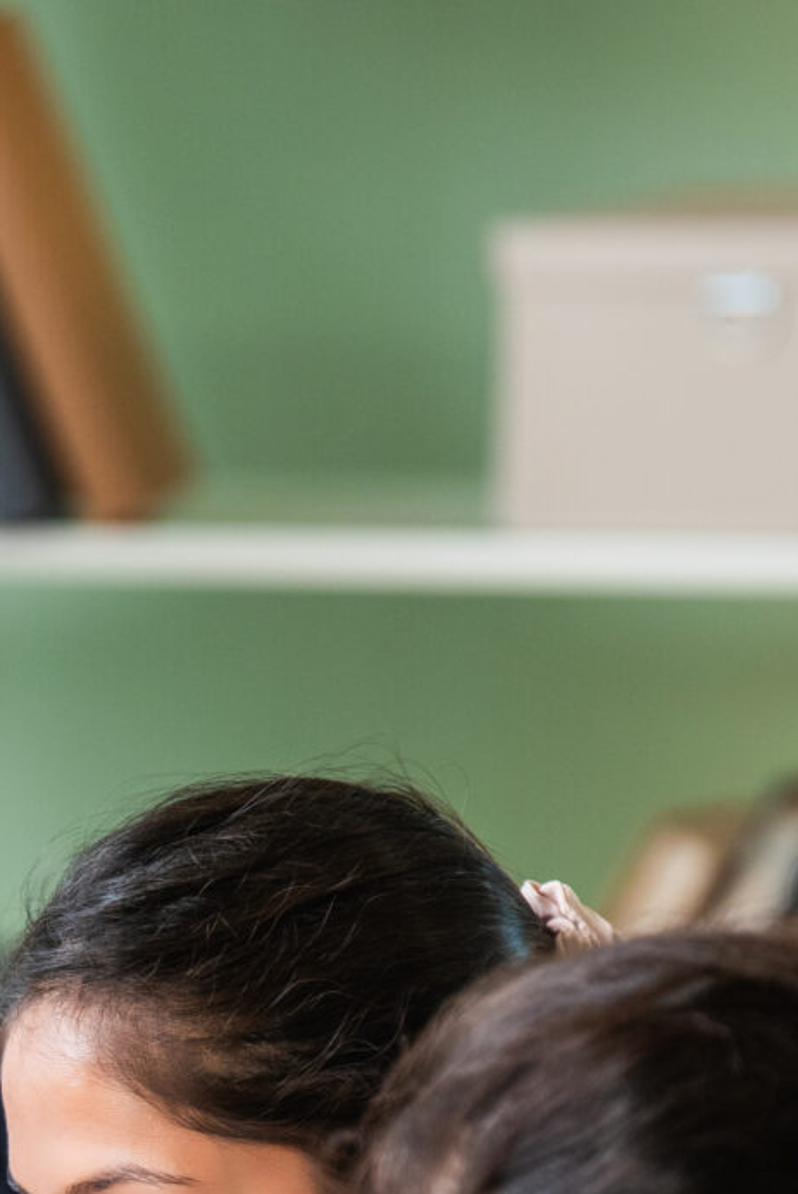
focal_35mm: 591
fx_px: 19620
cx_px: -297
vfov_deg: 3.5
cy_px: 1502
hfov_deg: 2.3
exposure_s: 1/125
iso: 250
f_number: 3.2
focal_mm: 160
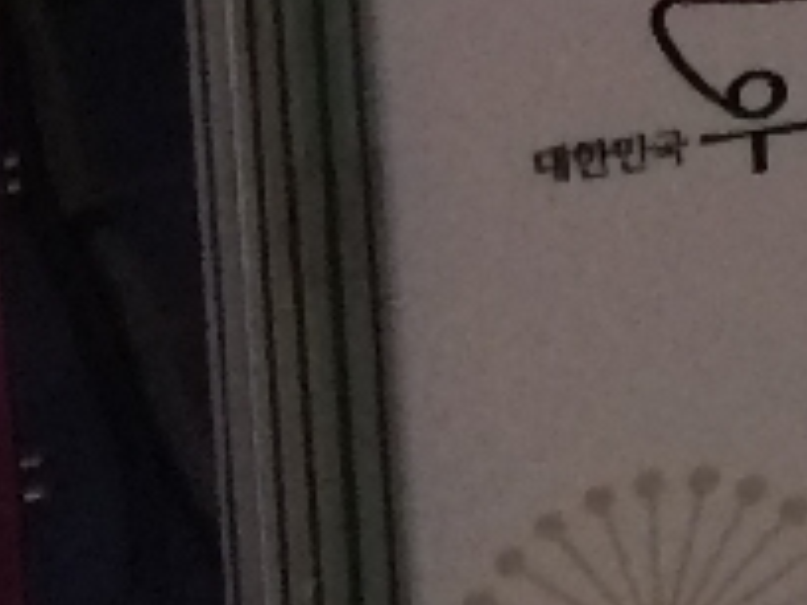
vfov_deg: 6.2
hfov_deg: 7.0
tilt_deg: -4.9
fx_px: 5315
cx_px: 3042
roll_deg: +0.5
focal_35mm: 228
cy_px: -906
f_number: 2.2
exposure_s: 1/30
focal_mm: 4.15
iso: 40
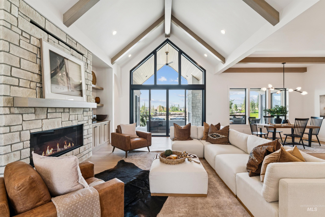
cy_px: 108
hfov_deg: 95.7
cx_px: 162
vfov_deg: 72.7
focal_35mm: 16
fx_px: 147
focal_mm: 16.3
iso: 400
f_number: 13
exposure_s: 1/20
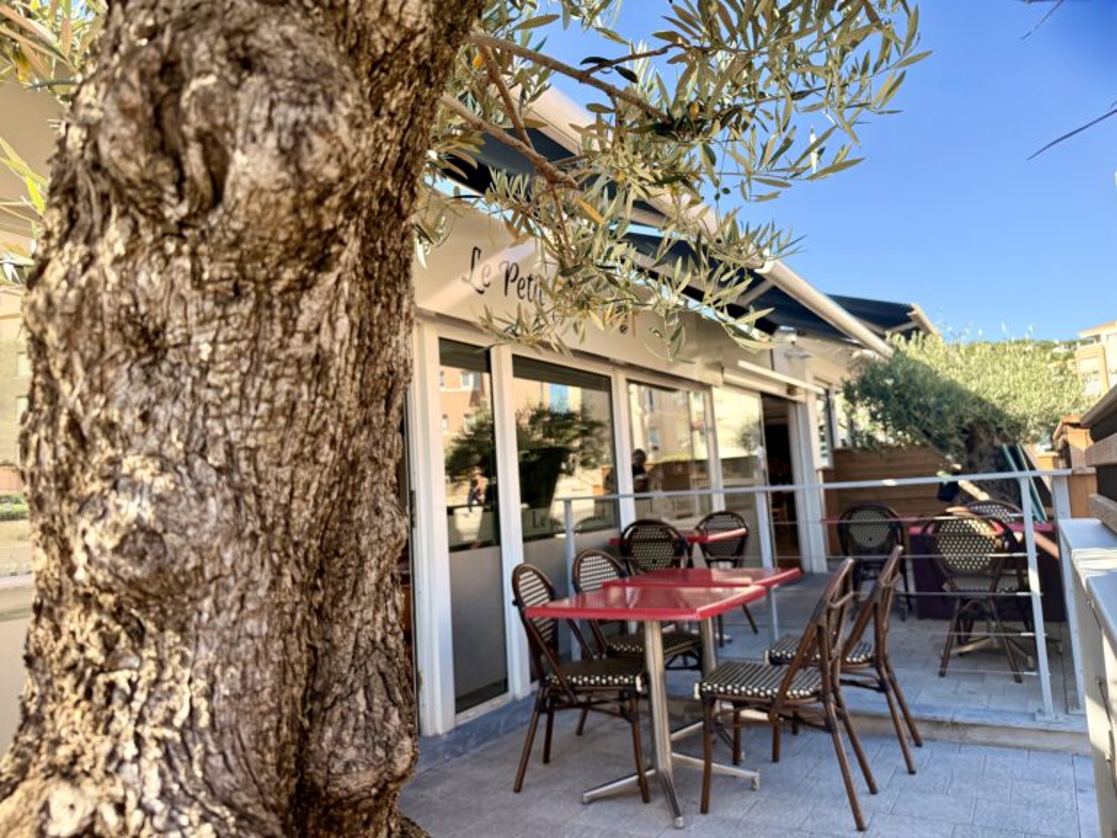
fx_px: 774
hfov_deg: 71.6
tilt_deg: +6.1
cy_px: 419
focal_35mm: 24
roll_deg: +3.5
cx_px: 558
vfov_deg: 56.8
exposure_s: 1/1156
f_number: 1.78
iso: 100
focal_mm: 6.76
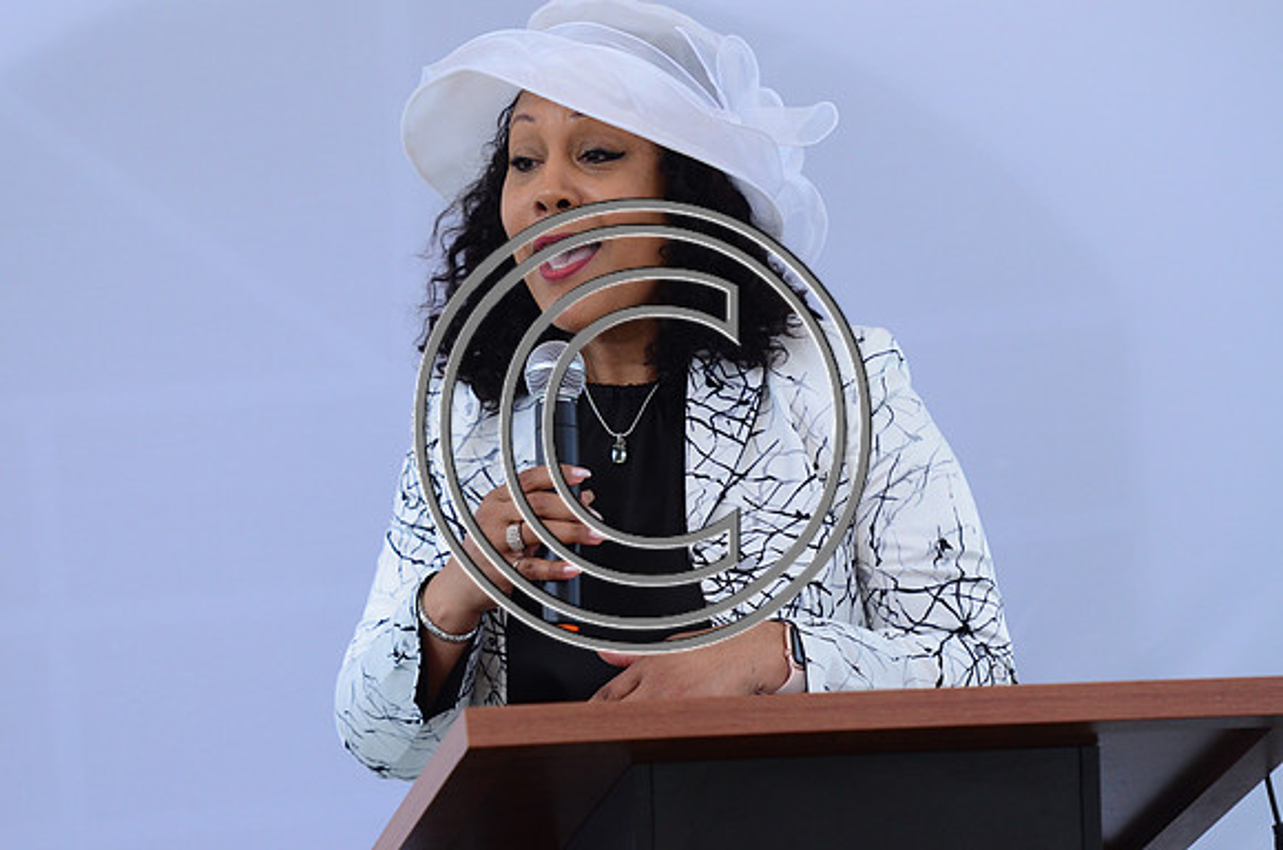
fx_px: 7734
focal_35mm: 218
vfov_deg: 6.3
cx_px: 642
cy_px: 425
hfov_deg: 9.5
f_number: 2.8
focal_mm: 145
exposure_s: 1/320
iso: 800
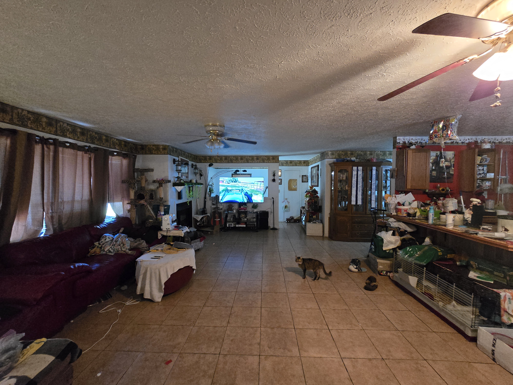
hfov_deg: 106.2
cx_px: 256
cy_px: 192
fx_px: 193
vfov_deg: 89.9
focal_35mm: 13
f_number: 2.2
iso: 1600
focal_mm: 2.2
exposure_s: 1/60
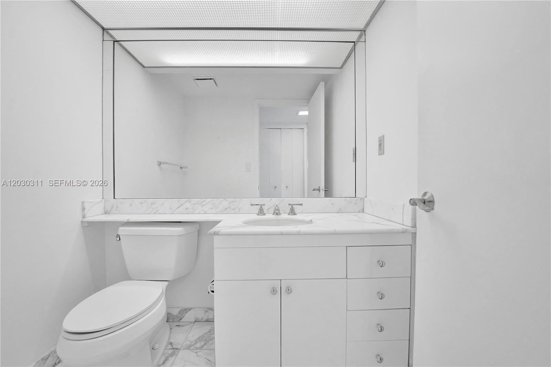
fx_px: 214
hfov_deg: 104.3
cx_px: 276
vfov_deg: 81.1
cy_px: 184
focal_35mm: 14
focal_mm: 14
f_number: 4
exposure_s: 1/400
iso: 1250
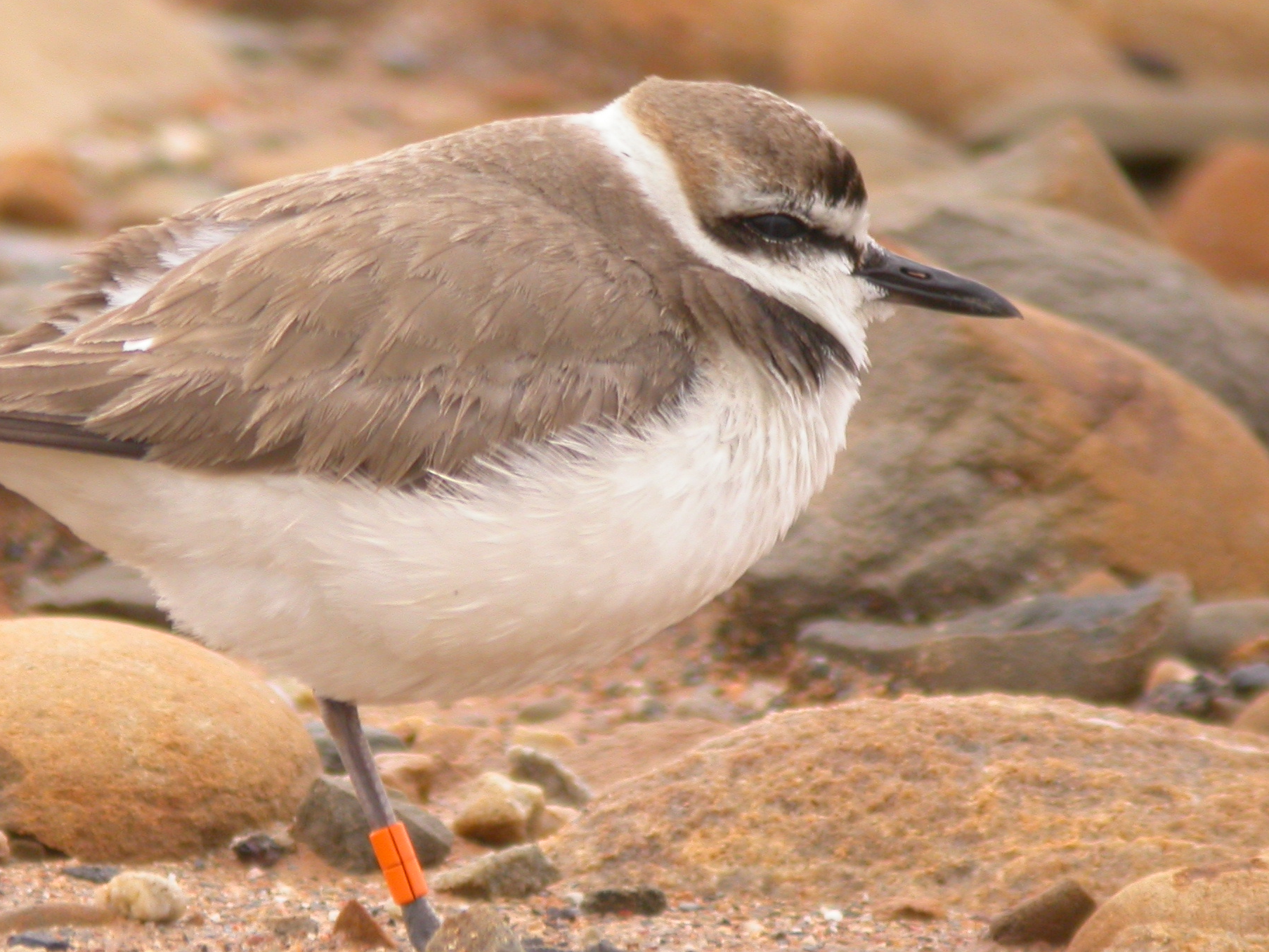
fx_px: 5903
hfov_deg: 12.3
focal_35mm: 161
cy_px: 426
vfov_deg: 9.2
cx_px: 502
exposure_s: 1/142
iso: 100
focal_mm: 26.6
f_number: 5.2
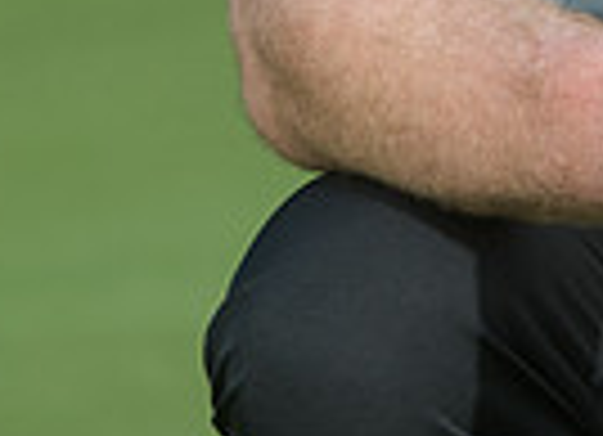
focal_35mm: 632
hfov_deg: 3.2
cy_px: -519
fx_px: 10873
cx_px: 811
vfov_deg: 2.3
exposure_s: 1/200
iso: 400
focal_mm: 120
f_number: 5.6
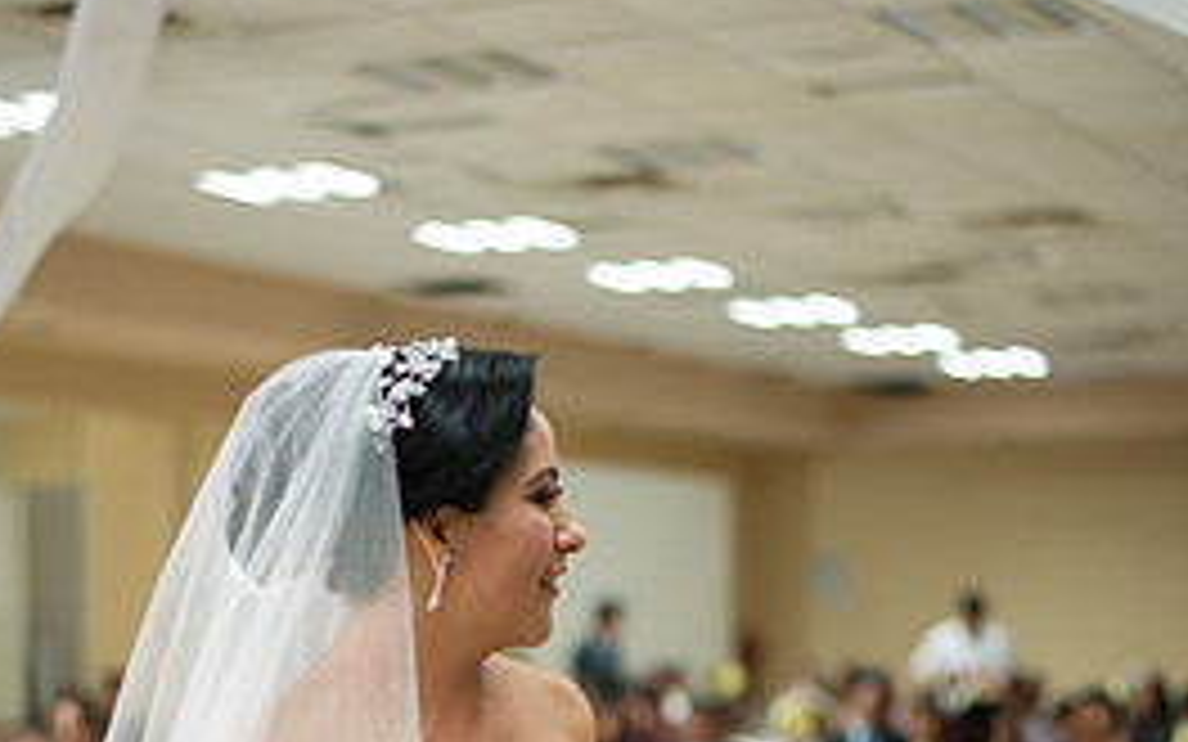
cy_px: 688
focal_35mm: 87
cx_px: 576
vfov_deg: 14.8
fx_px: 2817
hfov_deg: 23.8
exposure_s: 1/160
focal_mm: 50
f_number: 1.8
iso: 1000
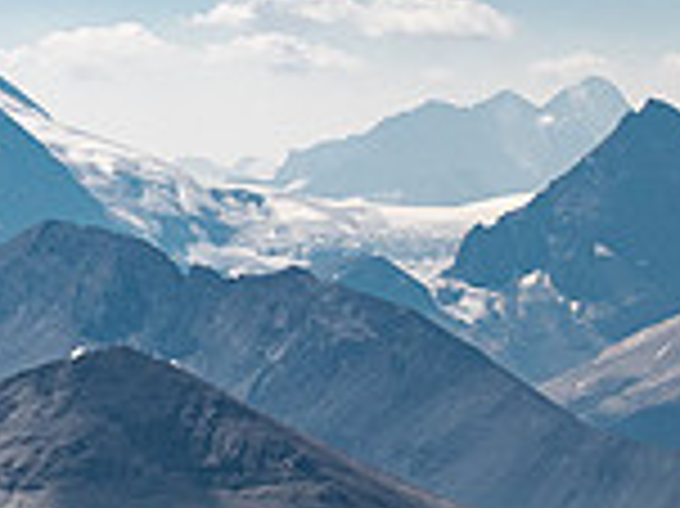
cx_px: -329
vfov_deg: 6.0
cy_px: 555
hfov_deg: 7.9
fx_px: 4829
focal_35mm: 246
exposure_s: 1/500
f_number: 8
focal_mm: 32
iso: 200
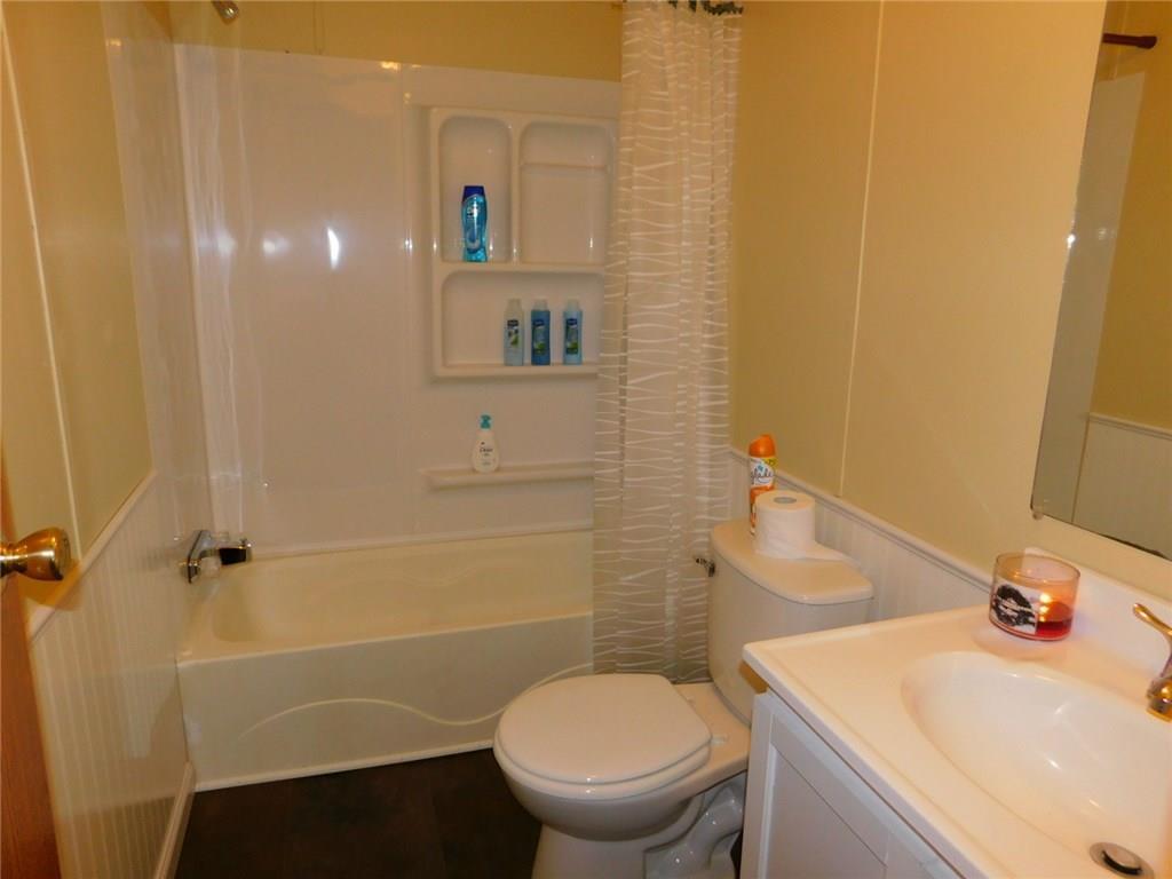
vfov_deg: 58.9
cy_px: 440
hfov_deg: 73.9
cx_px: 586
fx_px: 779
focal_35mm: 23
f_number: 3
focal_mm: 4
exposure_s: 1/30
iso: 200
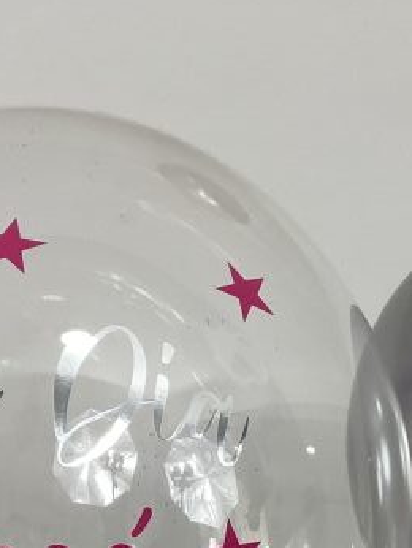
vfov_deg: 17.8
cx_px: 196
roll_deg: +0.5
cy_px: 877
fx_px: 1522
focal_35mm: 96
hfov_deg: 15.4
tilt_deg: +3.8
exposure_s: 1/120
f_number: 1.8
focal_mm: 4.25
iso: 32
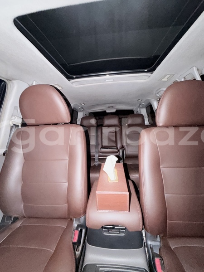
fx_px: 110
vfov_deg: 102.1
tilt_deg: -4.6
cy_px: 136
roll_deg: +1.4
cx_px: 102
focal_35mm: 14
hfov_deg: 85.7
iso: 500
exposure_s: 1/16
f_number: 2.2
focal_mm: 2.22
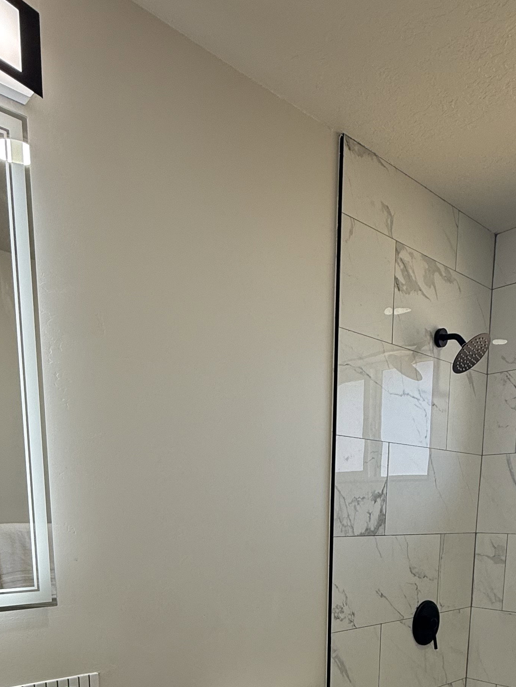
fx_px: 616
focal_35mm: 31
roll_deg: -0.8
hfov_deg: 45.4
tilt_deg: -10.9
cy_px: 628
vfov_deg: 51.1
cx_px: 273
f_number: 2.2
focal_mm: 2.22
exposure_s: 1/120
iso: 64
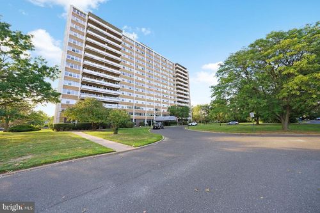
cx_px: 160
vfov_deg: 90.0
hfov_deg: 112.6
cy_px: 106
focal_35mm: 12
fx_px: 107
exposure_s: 1/125
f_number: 5.6
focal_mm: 12
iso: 320
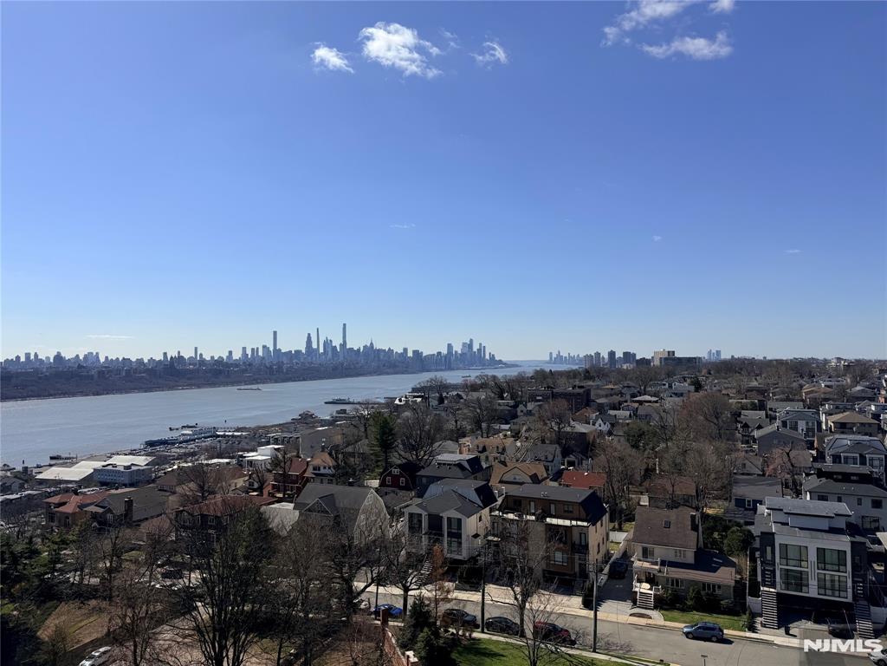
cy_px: 333
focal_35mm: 24
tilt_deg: +0.9
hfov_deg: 71.6
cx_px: 444
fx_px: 615
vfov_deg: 56.8
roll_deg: +0.2
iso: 80
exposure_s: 1/11905
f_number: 1.78
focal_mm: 6.76
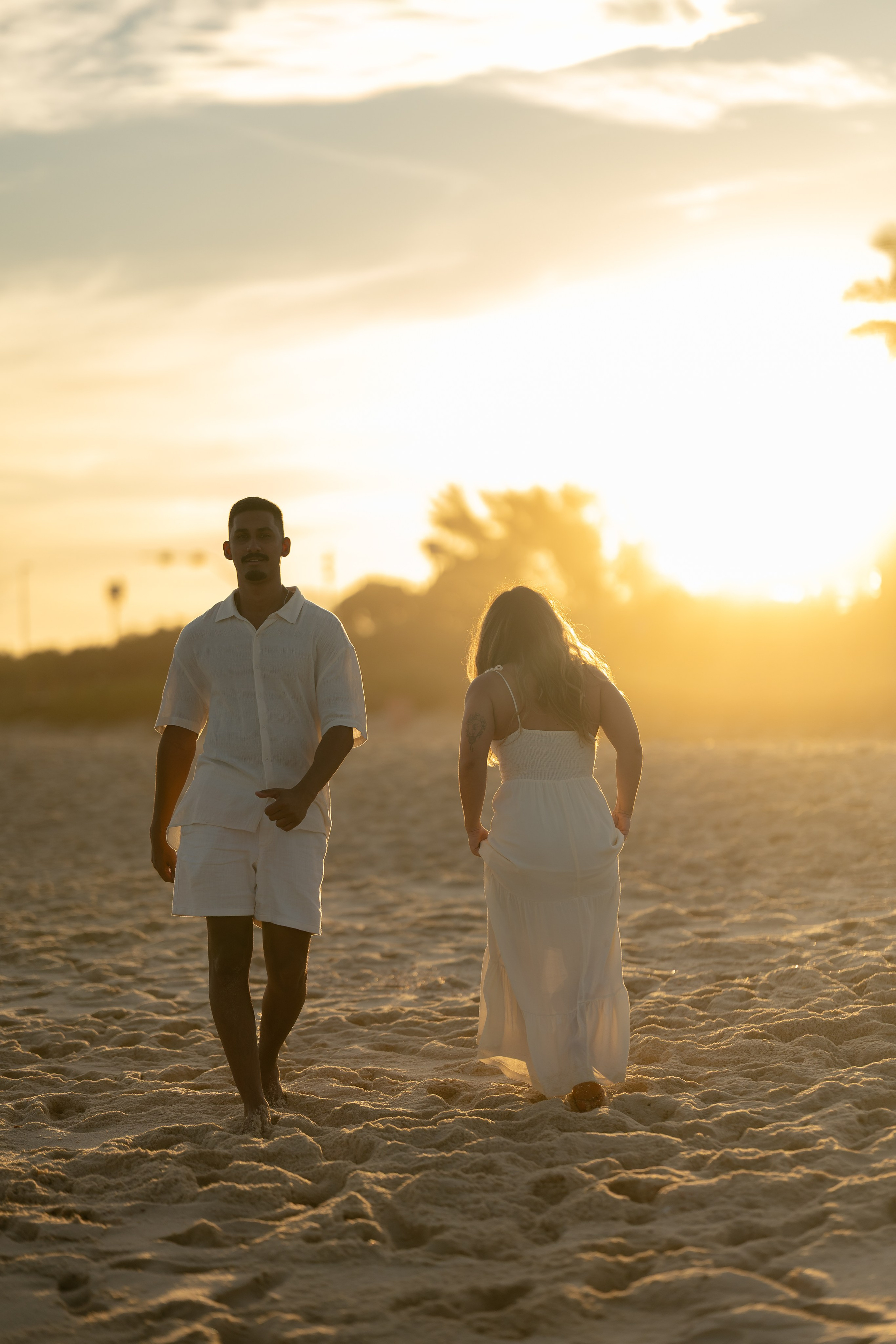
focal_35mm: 85
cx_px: 448
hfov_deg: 16.1
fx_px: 3173
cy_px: 672
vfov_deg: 23.9
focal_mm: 85
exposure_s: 1/5000
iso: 160
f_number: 1.4
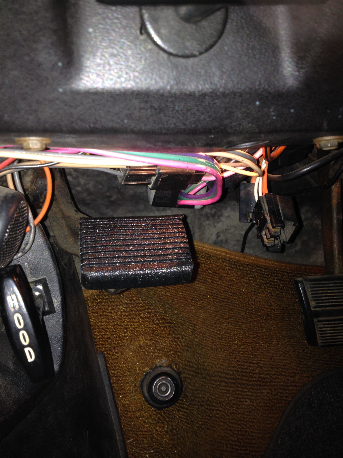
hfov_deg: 40.7
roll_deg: -1.1
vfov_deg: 52.6
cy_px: 229
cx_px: 172
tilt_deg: -16.3
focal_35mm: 35
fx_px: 462
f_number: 2.4
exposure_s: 1/16
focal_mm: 4.28
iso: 50
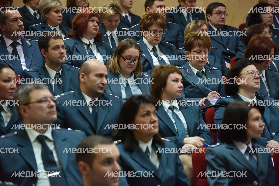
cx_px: 140
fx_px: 868
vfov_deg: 12.2
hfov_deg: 18.3
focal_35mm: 112
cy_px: 93
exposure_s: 1/400
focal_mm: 112
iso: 4000
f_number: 4.8
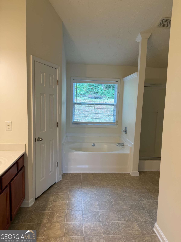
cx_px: 90
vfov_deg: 71.6
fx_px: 167
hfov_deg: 56.8
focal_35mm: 24
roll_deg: -2.8
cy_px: 121
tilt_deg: -6.8
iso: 100
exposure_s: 1/120
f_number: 1.78
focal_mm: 6.76
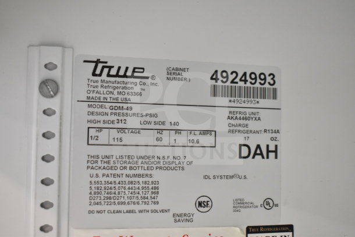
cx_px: 178
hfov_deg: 41.1
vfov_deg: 28.1
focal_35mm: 48
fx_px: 473
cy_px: 118
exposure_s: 1/50
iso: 2000
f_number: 4.5
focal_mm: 32
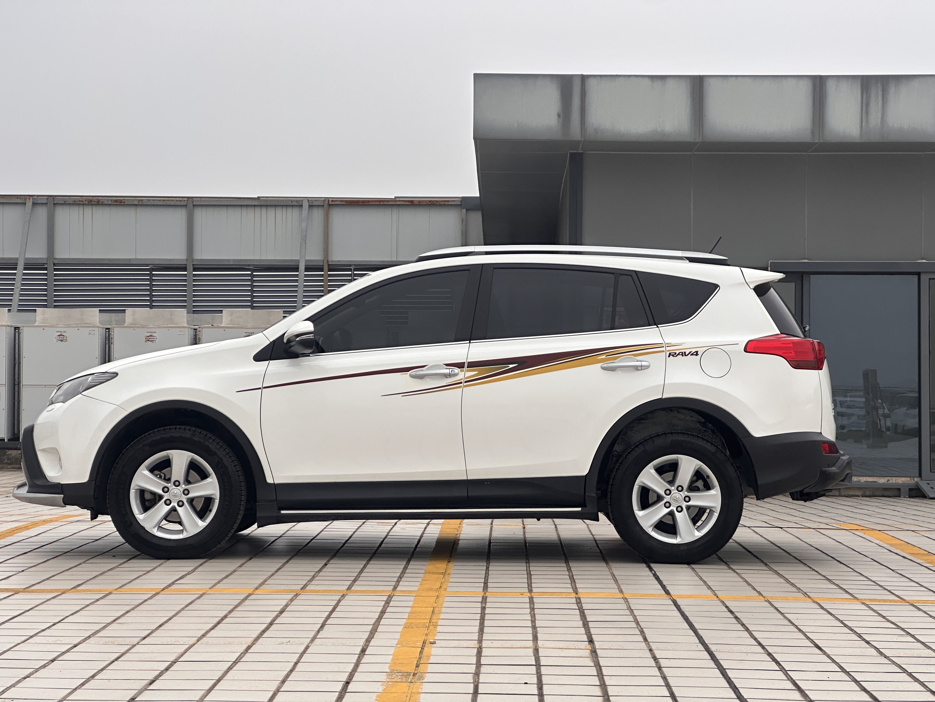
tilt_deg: +2.0
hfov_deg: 25.3
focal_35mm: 77
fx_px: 2080
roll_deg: +0.1
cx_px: 468
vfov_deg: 19.1
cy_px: 351
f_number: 2.8
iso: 64
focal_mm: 9
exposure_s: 1/99
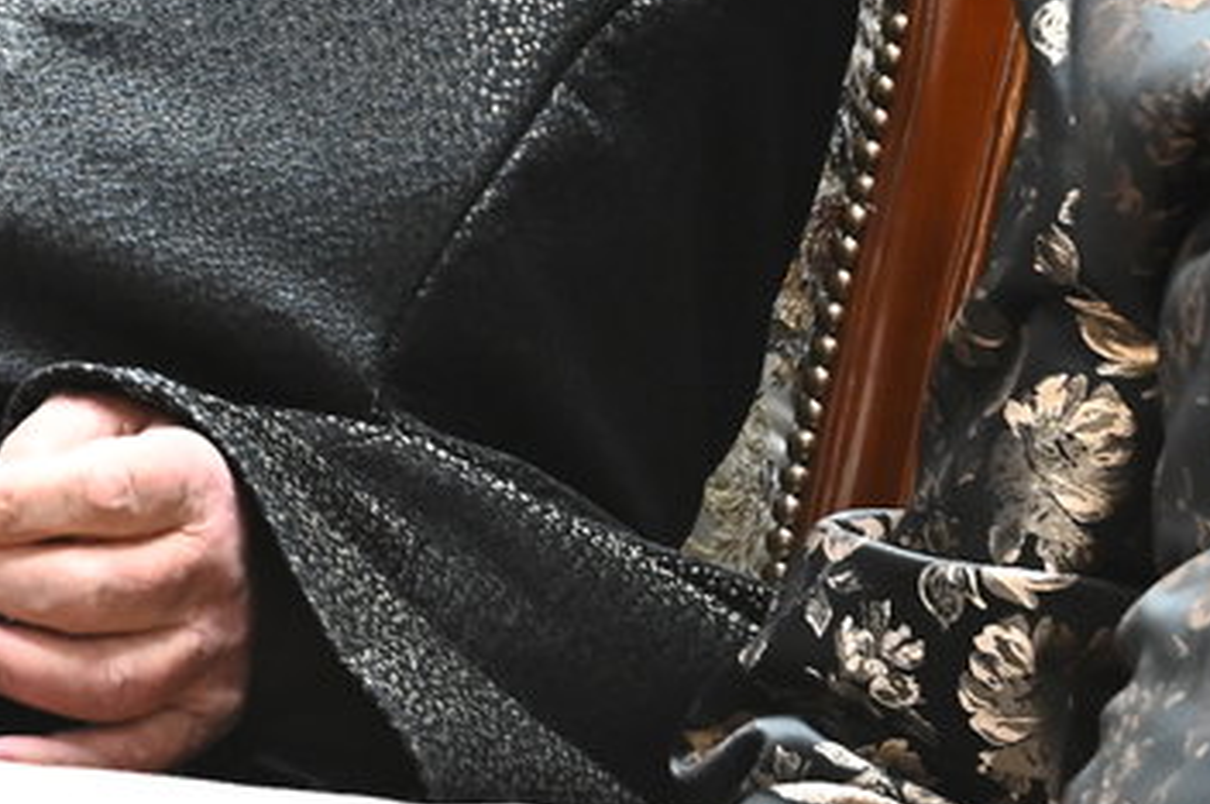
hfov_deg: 9.1
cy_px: -706
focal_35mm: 219
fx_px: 7354
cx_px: -688
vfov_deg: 6.1
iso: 2000
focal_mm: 55
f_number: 5.6
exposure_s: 1/200
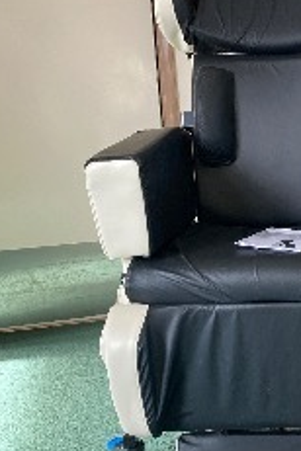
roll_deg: +2.5
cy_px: 250
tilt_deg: -12.9
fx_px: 602
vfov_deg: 41.1
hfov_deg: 27.3
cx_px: 257
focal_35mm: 48
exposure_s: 1/60
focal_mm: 3.99
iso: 160
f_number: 1.8
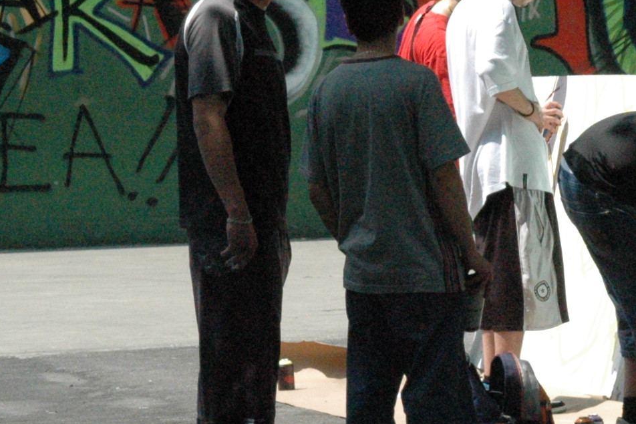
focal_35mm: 284
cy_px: 431
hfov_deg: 7.2
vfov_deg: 4.8
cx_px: 861
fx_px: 5018
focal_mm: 60
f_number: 14
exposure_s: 1/800
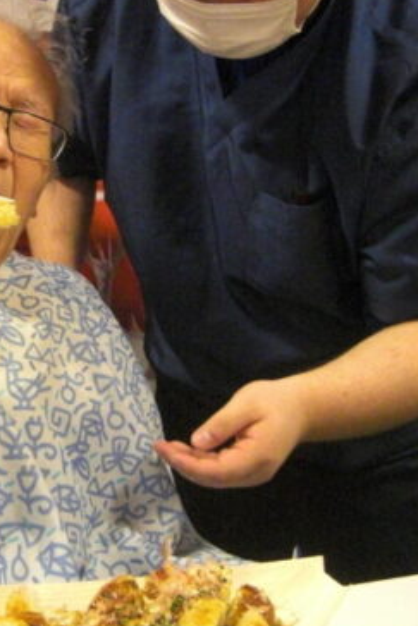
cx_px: 83
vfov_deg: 41.1
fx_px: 835
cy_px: 296
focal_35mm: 48
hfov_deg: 27.5
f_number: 2.6
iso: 800
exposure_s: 1/80
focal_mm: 4.9
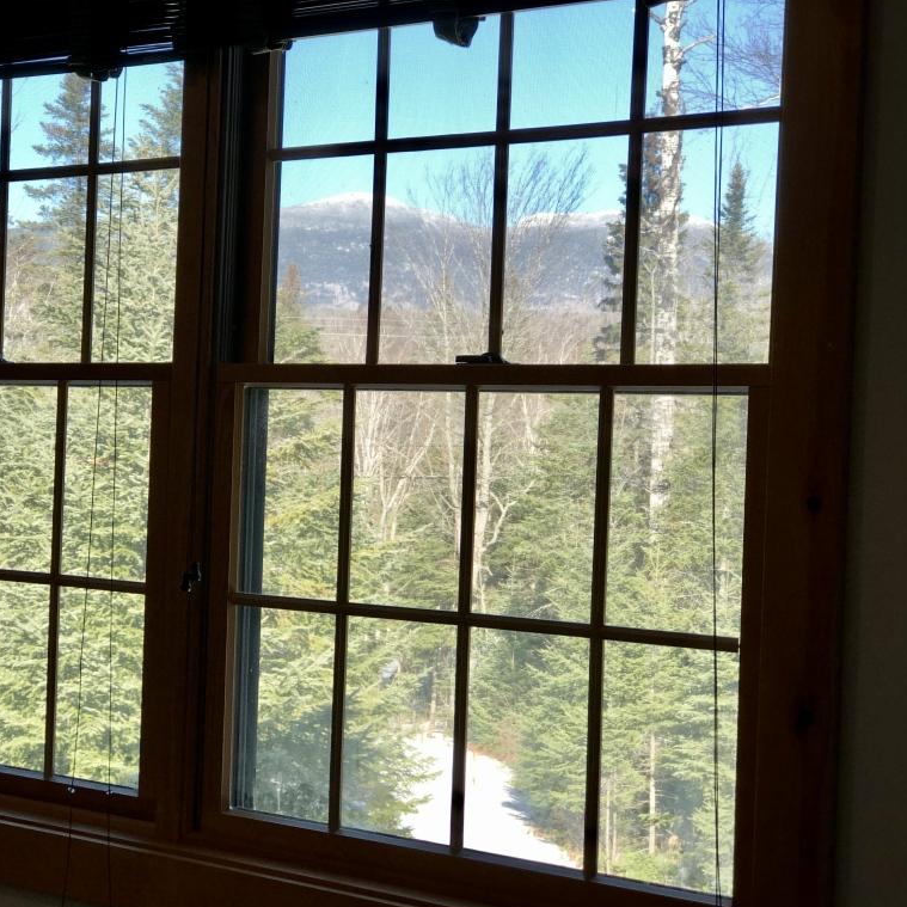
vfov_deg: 25.4
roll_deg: -2.4
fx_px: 2016
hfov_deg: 25.2
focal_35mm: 68
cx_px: 301
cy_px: 456
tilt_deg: -0.9
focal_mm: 6.6
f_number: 2.8
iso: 20
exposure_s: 1/120
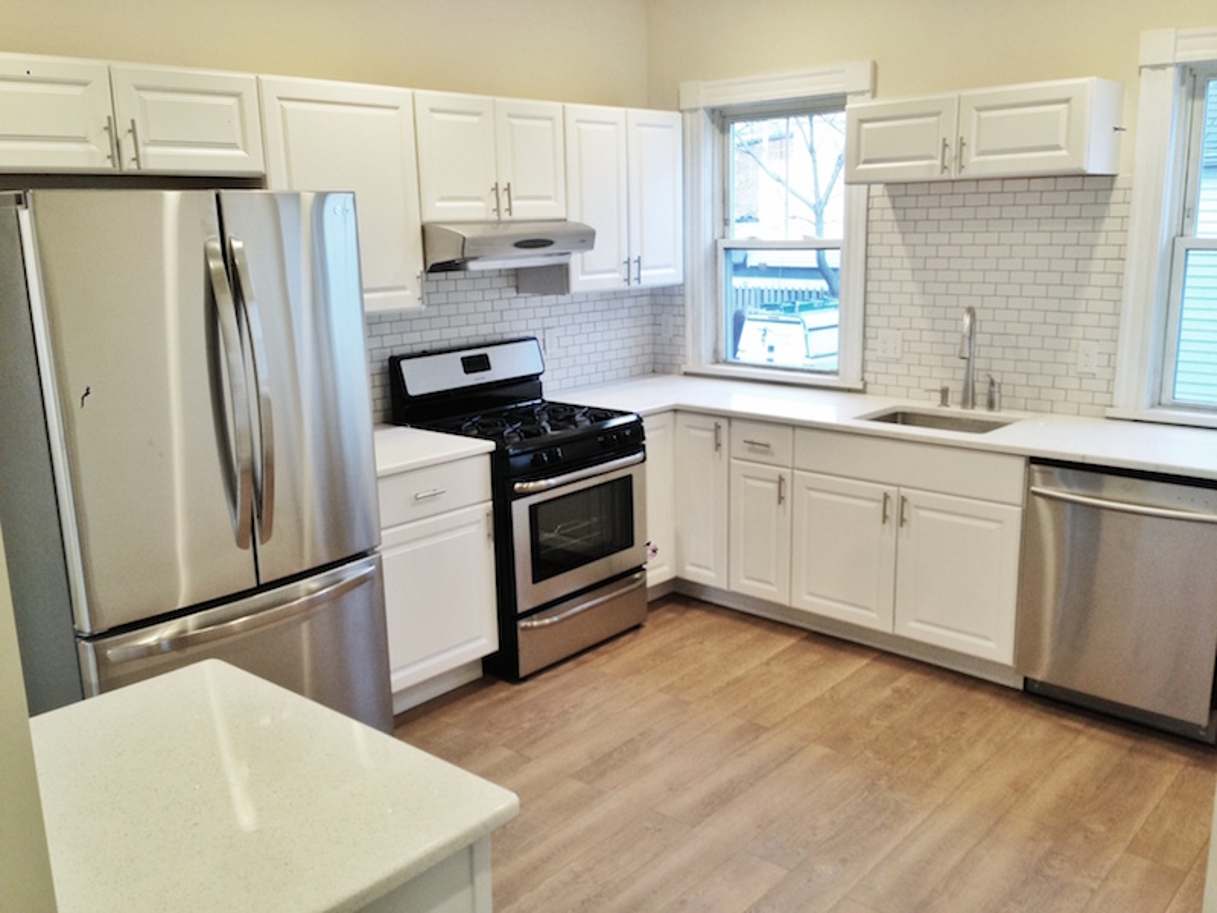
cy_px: 456
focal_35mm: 33
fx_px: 1160
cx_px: 608
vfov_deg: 42.9
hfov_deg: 55.4
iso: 100
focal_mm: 4.13
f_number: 2.4
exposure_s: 1/20
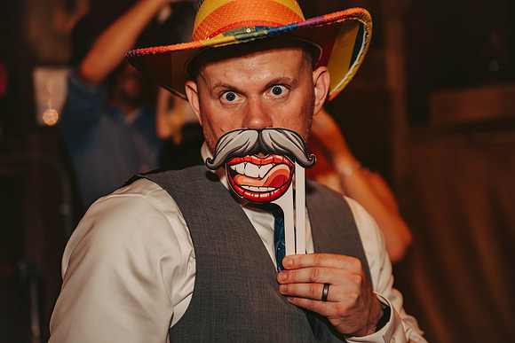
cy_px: 172
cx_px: 258
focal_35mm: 75
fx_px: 1073
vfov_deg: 18.2
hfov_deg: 27.0
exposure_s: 1/125
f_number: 2.8
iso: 1250
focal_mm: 75
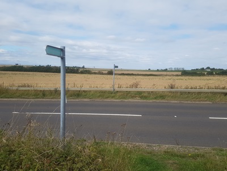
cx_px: 114
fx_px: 170
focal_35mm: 26
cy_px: 86
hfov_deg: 67.3
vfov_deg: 53.1
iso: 50
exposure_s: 1/2792
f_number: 1.7
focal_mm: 4.2
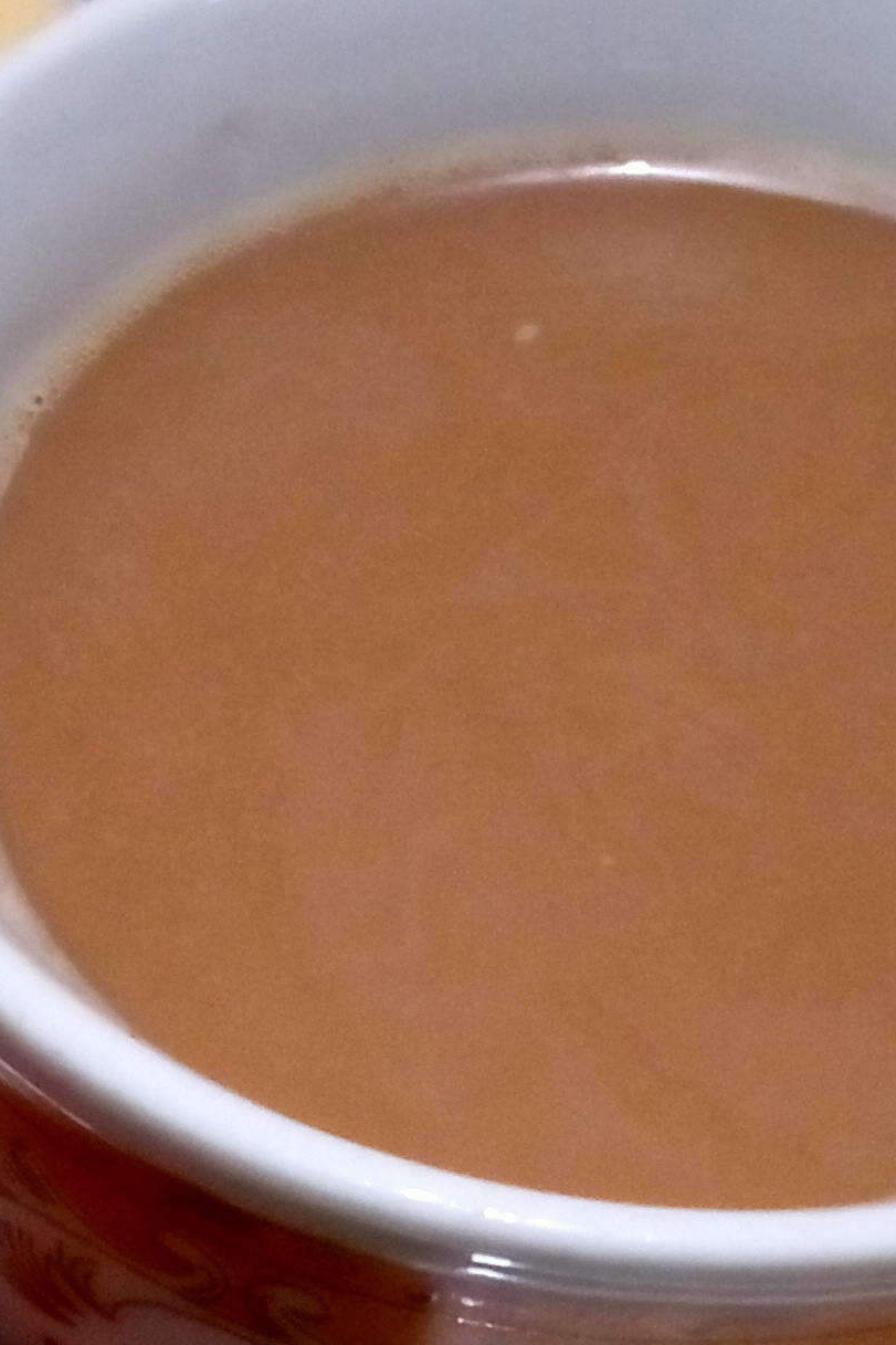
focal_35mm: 98
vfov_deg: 20.4
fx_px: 3659
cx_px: 365
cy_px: 1221
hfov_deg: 14.0
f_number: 1.8
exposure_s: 1/25
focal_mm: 4.05
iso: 2764
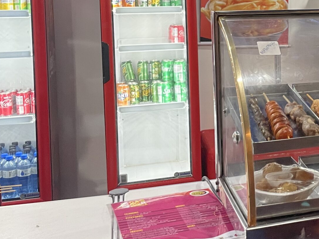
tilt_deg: -5.1
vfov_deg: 23.7
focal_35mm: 61
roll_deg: -0.2
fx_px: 562
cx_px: 347
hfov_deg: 28.8
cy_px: 50
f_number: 1.6
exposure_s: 1/60
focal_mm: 4.2
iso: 125
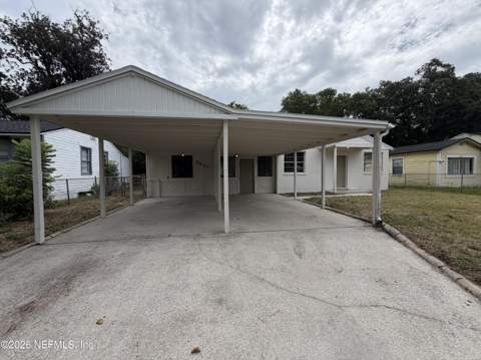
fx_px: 194
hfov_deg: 102.1
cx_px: 240
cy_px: 180
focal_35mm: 14
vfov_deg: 85.6
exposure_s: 1/985
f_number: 2.2
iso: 25
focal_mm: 2.22
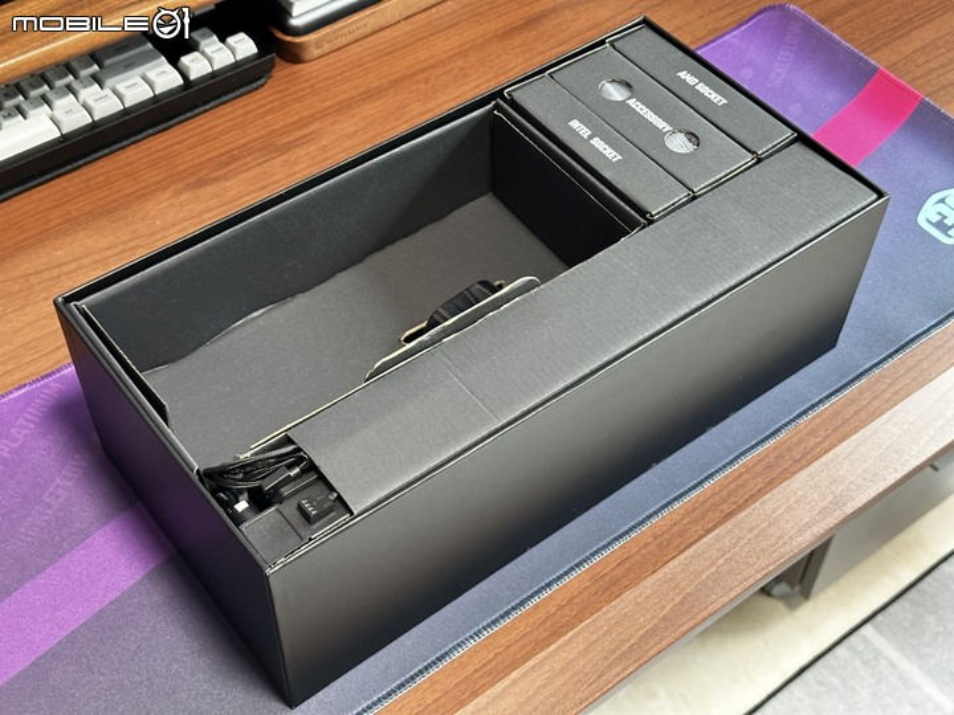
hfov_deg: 39.7
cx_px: 477
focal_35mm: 48
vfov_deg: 30.3
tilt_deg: -49.8
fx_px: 1323
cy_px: 358
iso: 250
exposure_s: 1/41
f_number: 1.78
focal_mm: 6.86
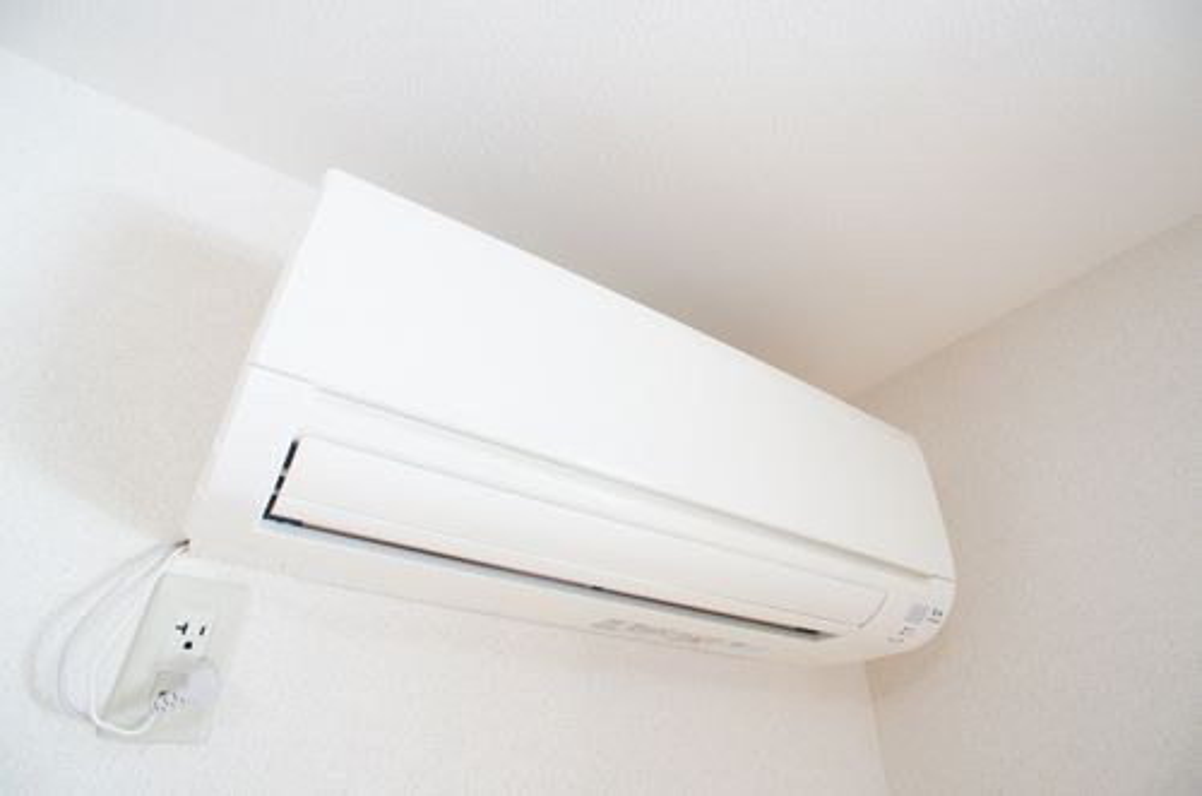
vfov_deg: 52.9
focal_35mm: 24
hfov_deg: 73.9
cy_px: 398
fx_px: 800
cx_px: 601
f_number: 4
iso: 640
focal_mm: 16
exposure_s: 1/60
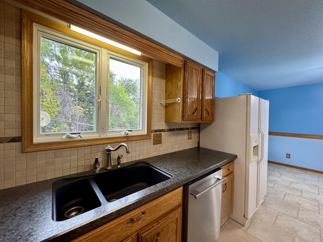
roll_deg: -1.5
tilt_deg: -1.1
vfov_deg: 85.7
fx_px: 131
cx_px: 162
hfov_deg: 102.1
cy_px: 121
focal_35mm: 14
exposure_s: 1/120
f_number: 2.2
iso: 320
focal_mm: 2.22
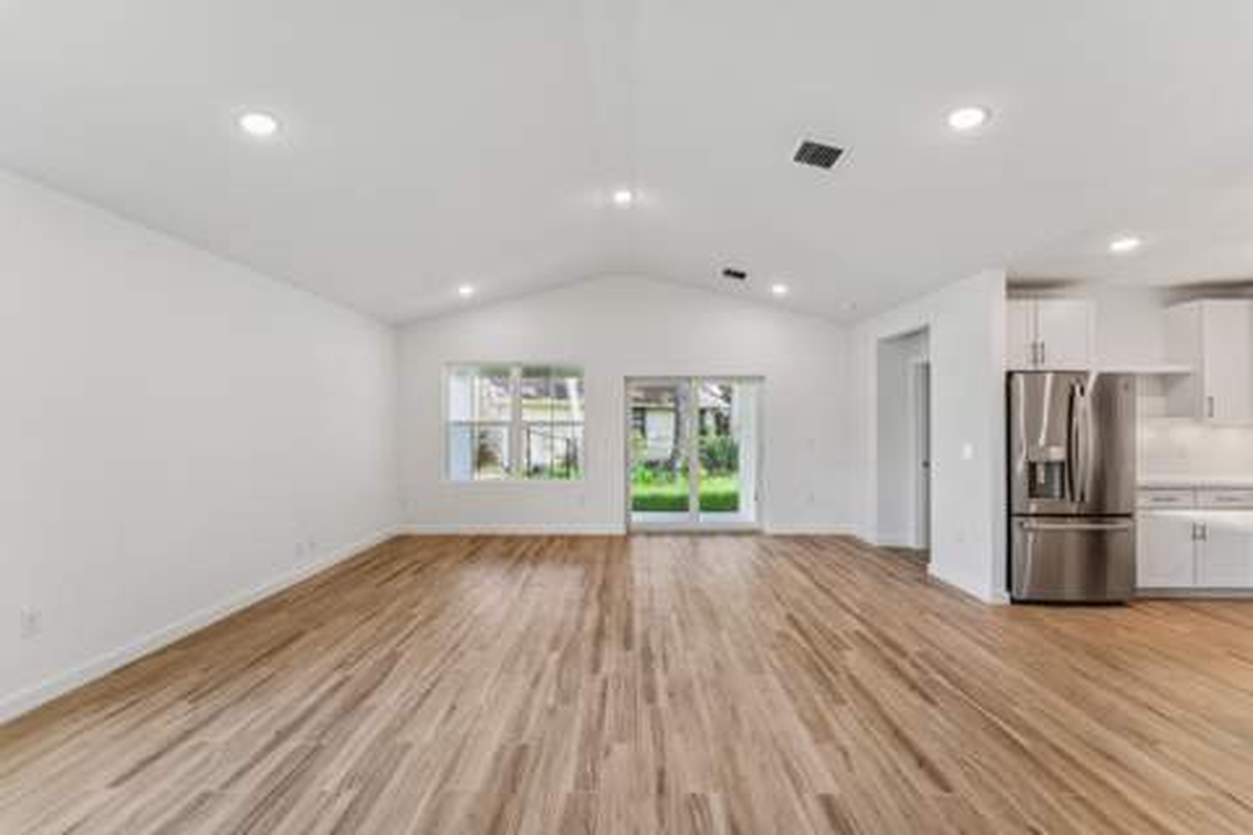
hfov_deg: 104.3
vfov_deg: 81.2
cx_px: 626
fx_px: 487
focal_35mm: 14
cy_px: 418
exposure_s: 1/6
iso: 200
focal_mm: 14
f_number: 8
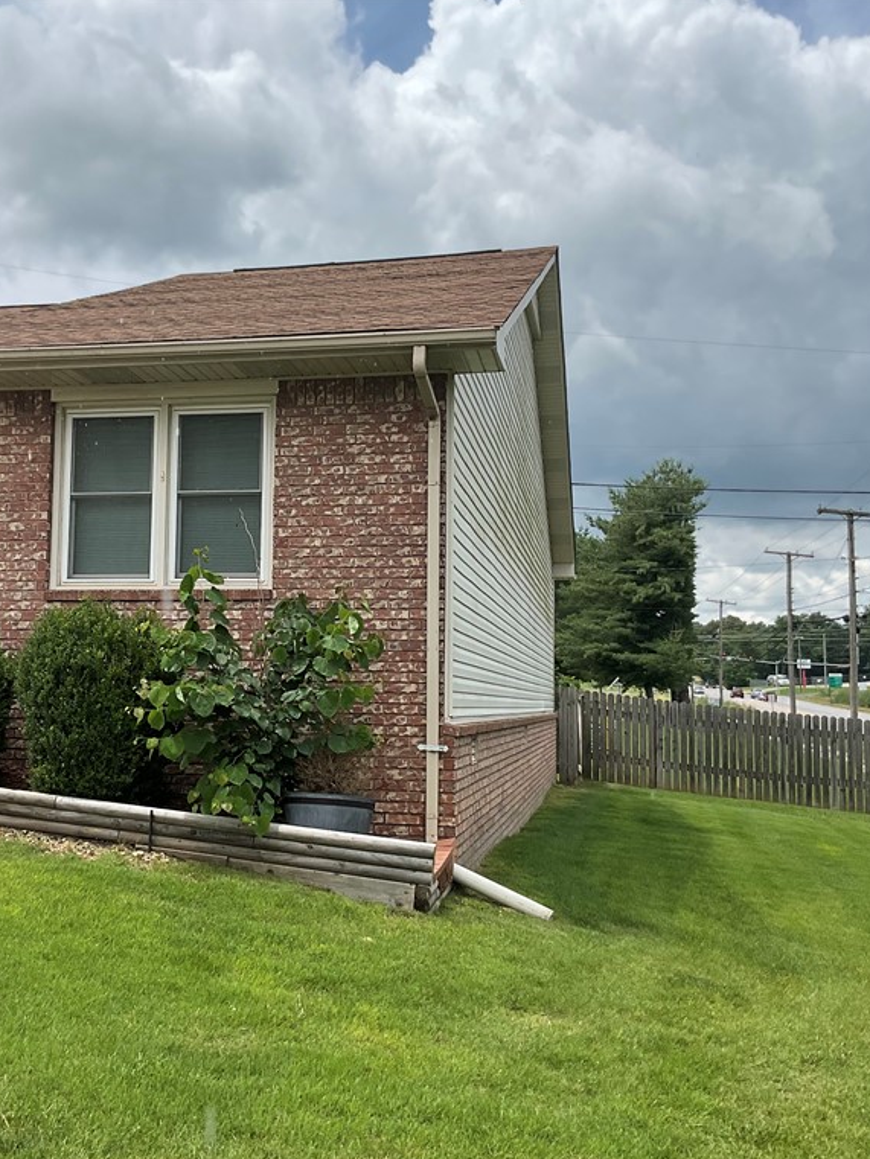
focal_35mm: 39
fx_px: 1307
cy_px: 579
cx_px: 331
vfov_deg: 47.9
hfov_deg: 36.6
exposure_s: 1/2227
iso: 16
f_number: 1.8
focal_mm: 3
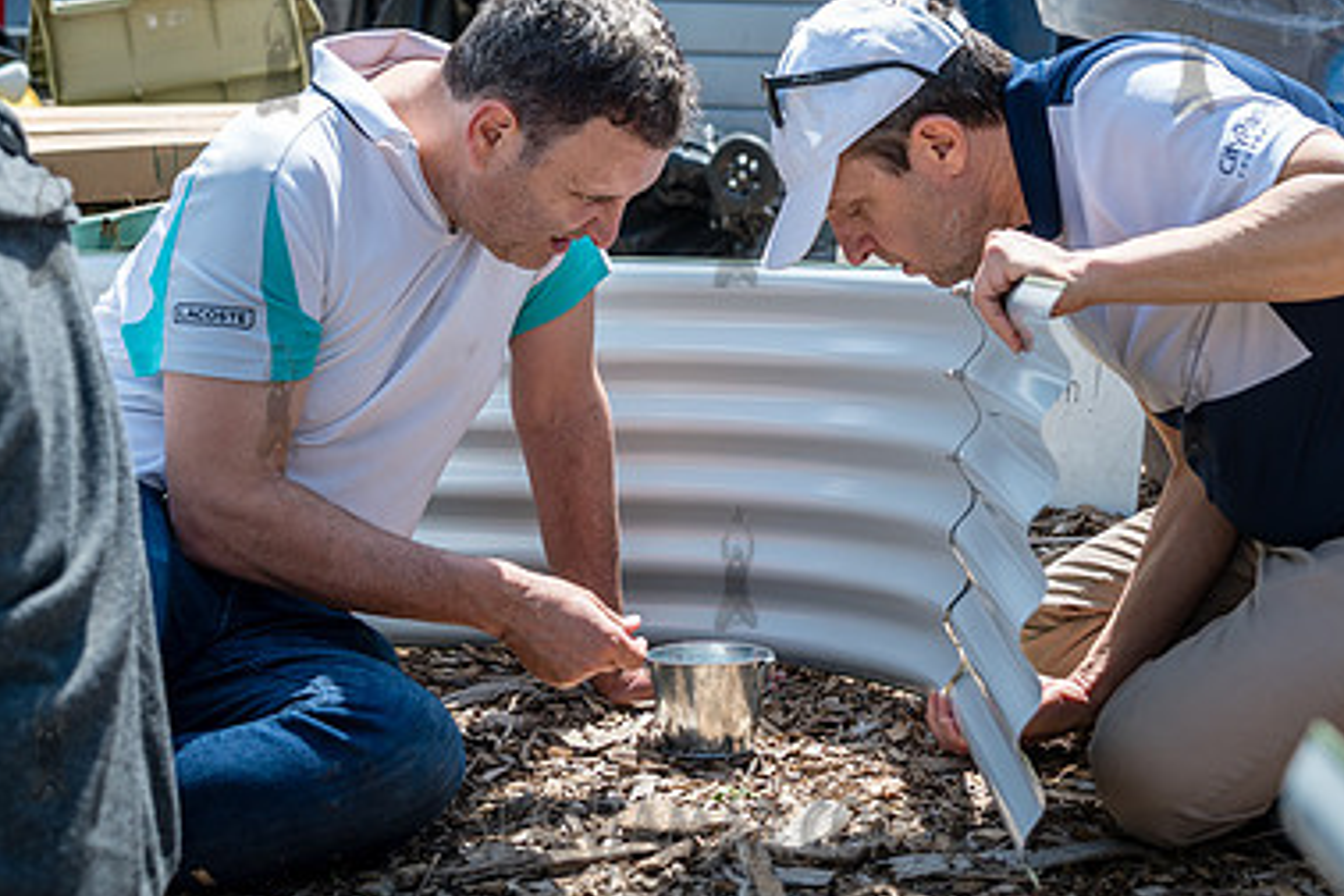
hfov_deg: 29.2
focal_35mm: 69
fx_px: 2576
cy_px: 224
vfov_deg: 19.6
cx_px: 732
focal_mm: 45
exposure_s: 1/640
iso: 100
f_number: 3.5
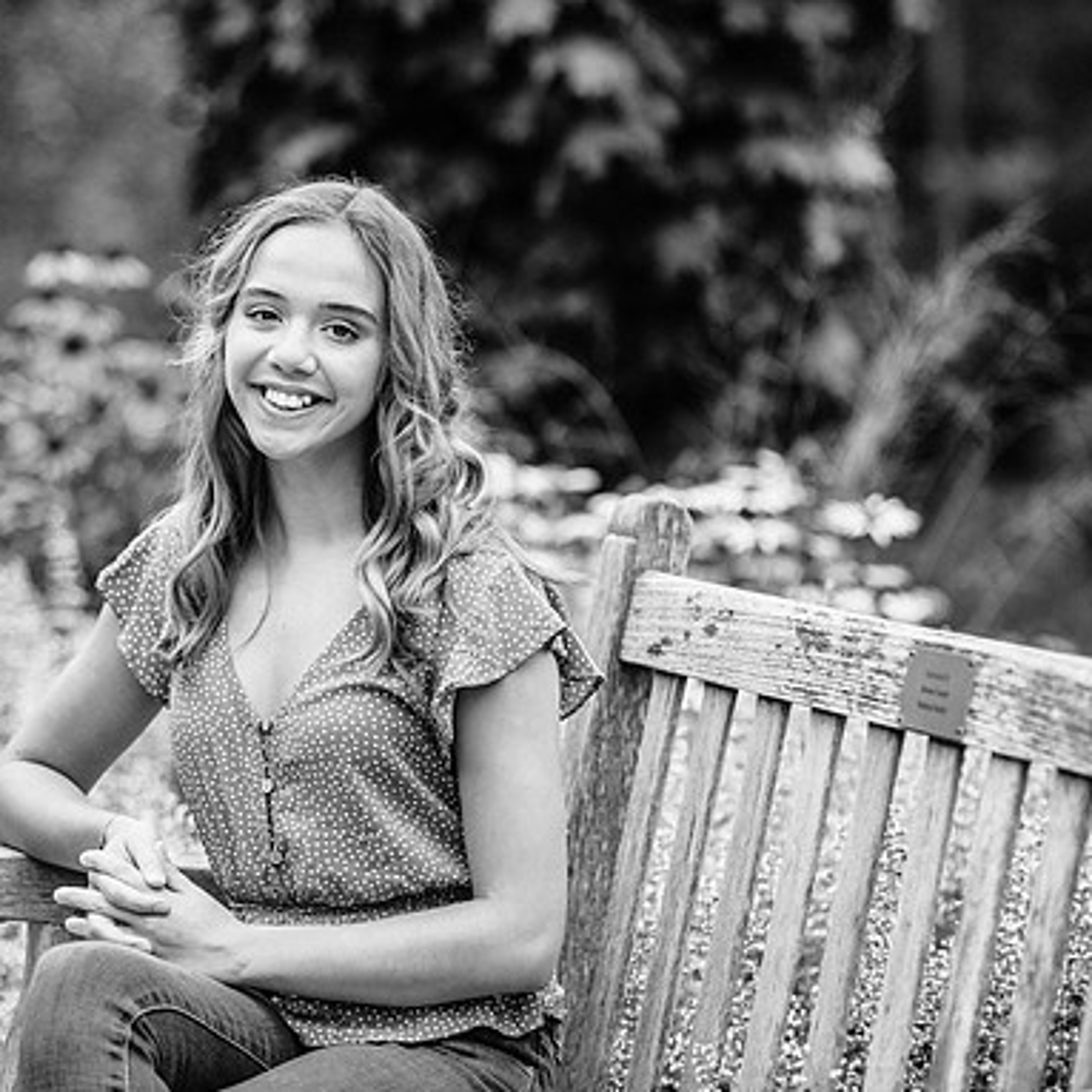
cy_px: 543
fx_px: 5603
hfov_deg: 11.1
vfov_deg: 11.1
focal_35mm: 157
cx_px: 510
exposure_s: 1/500
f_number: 2.8
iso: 320
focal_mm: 122
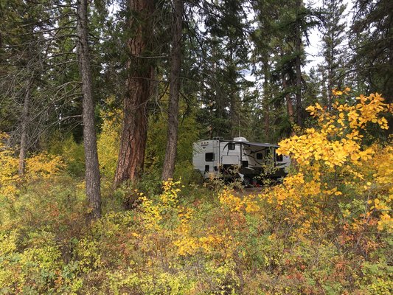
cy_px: 148
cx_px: 196
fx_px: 329
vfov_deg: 48.2
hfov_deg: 61.6
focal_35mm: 29
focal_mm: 4.15
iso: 25
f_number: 2.2
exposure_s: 1/466
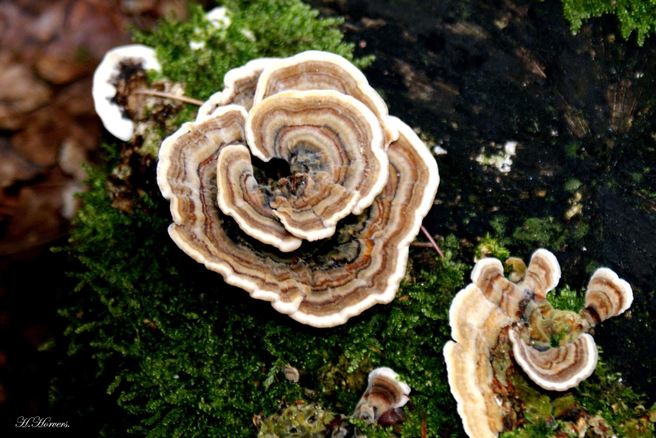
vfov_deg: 13.0
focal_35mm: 105
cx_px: 328
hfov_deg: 19.5
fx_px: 1914
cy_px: 219
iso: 400
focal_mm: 70
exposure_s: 1/125
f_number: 5.6
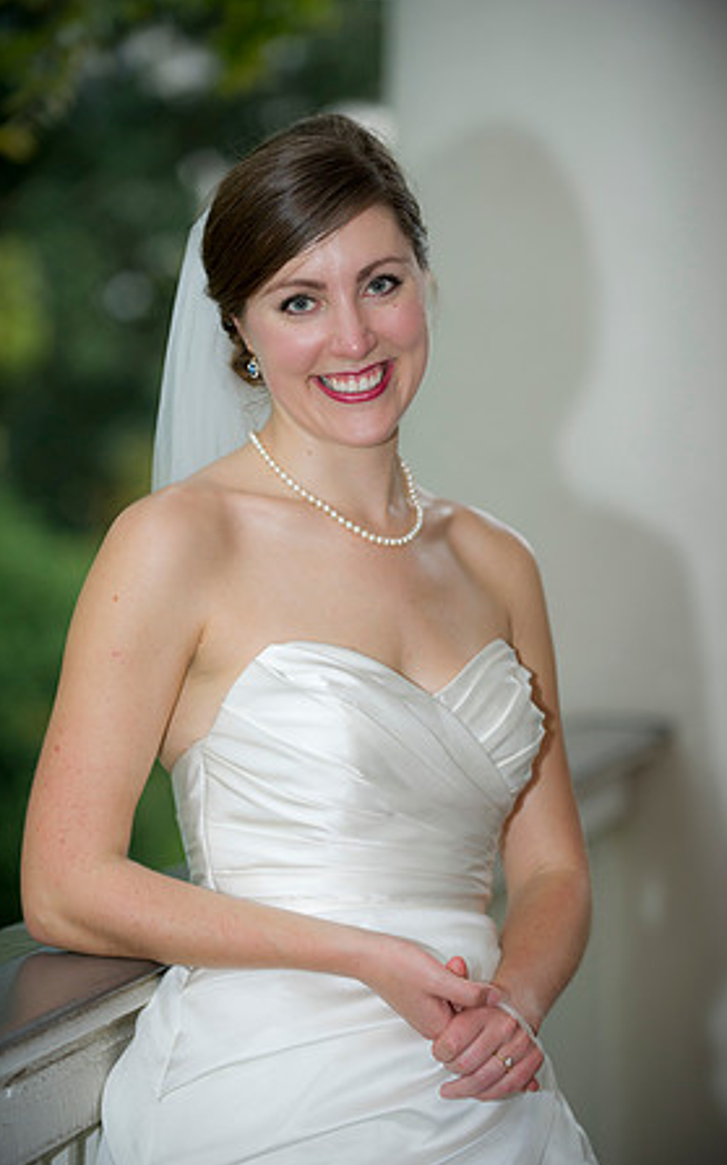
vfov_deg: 17.0
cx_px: 374
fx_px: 3903
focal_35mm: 123
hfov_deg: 10.6
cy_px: 584
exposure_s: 1/160
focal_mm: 120
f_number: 2.8
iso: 250
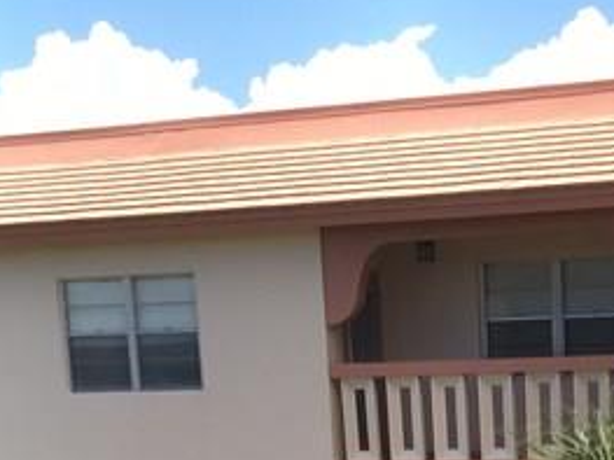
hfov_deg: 17.2
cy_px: 880
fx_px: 2003
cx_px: 518
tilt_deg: -15.1
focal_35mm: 113
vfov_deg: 11.9
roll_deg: +1.4
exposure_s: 1/484
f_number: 2.2
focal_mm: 4.15
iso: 25
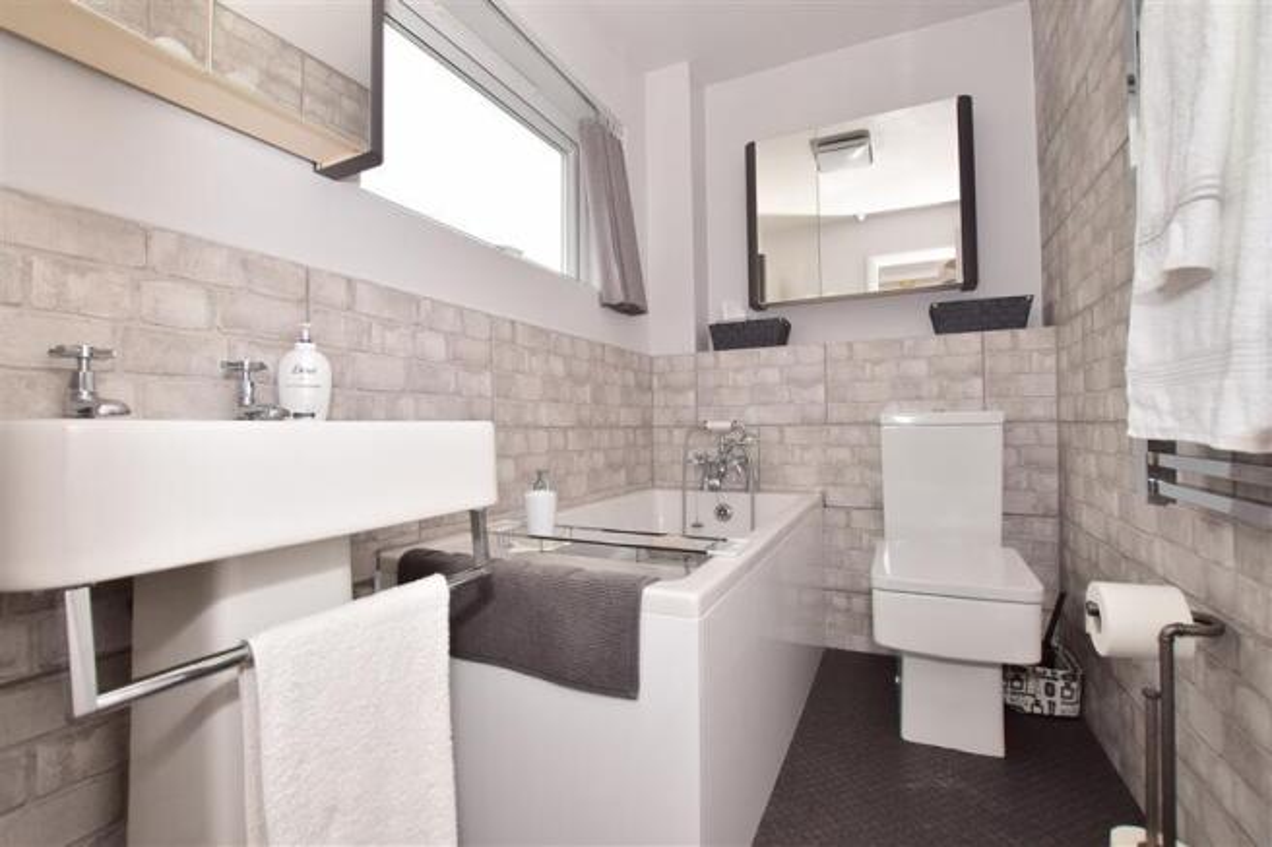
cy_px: 424
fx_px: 530
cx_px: 636
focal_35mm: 15
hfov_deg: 100.4
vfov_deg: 77.3
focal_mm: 10
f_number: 7.1
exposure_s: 1/80
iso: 400
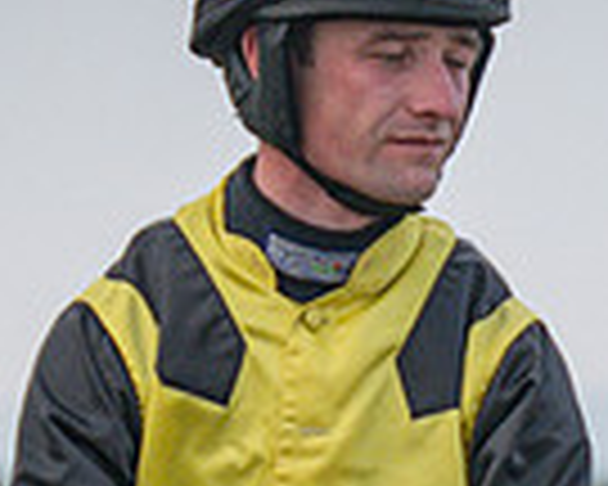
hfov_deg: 2.5
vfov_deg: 2.0
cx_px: 771
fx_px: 14000
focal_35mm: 778
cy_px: 702
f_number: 4
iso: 400
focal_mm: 98
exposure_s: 1/1250
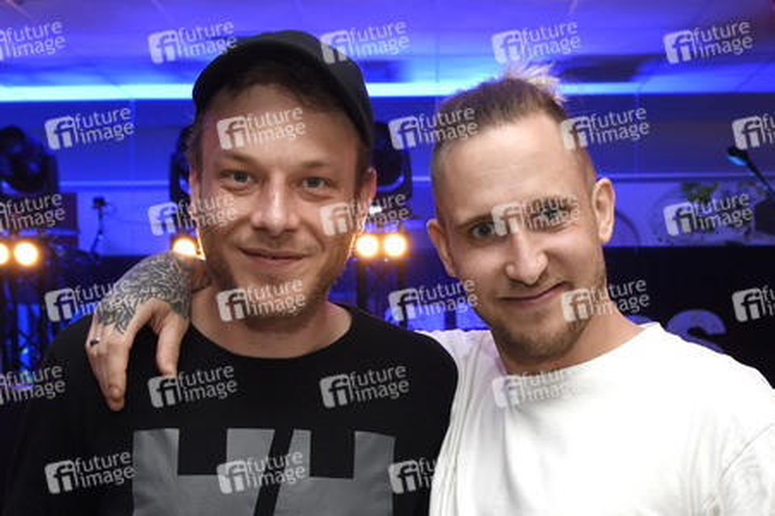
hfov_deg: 62.0
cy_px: 258
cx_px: 388
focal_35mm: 30
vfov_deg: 43.5
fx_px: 645
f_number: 5
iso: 640
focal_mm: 20
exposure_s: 1/125
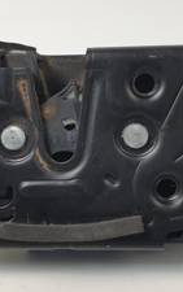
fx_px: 390
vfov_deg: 40.9
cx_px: 92
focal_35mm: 49
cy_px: 127
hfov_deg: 26.4
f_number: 2.4
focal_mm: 4.3
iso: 50
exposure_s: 1/115
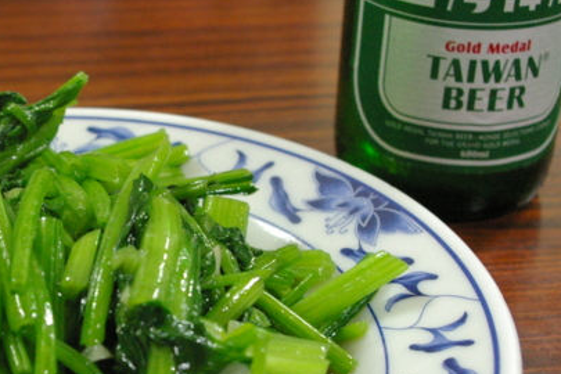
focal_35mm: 83
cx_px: 108
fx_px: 1293
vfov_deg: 16.4
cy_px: 240
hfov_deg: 24.1
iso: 1600
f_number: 5.6
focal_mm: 28
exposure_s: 1/30
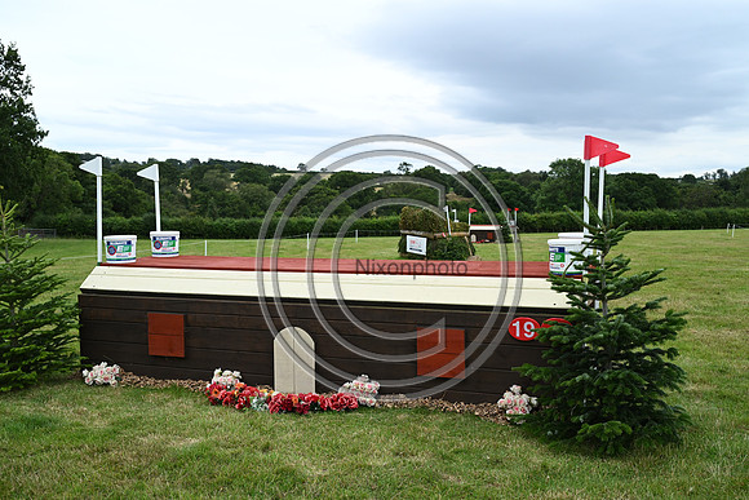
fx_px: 770
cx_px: 374
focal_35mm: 37
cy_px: 250
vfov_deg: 36.0
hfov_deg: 51.9
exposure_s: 1/800
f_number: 5
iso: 640
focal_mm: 37
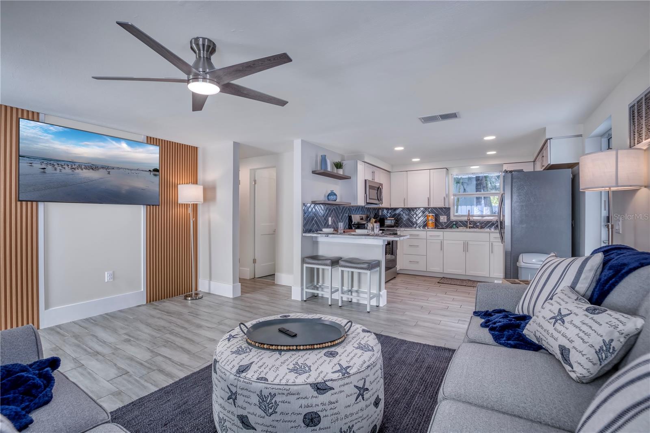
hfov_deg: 100.4
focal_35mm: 15
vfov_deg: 77.3
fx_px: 271
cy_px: 216
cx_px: 325
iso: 100
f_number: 8
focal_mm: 10
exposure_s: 1/8
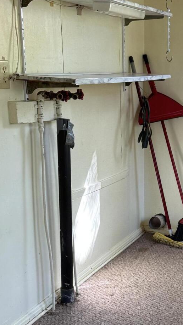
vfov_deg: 35.9
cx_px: 213
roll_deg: -2.3
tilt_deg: -19.2
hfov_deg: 19.9
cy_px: 239
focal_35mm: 57
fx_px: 492
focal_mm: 6.76
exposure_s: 1/121
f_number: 1.78
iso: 200
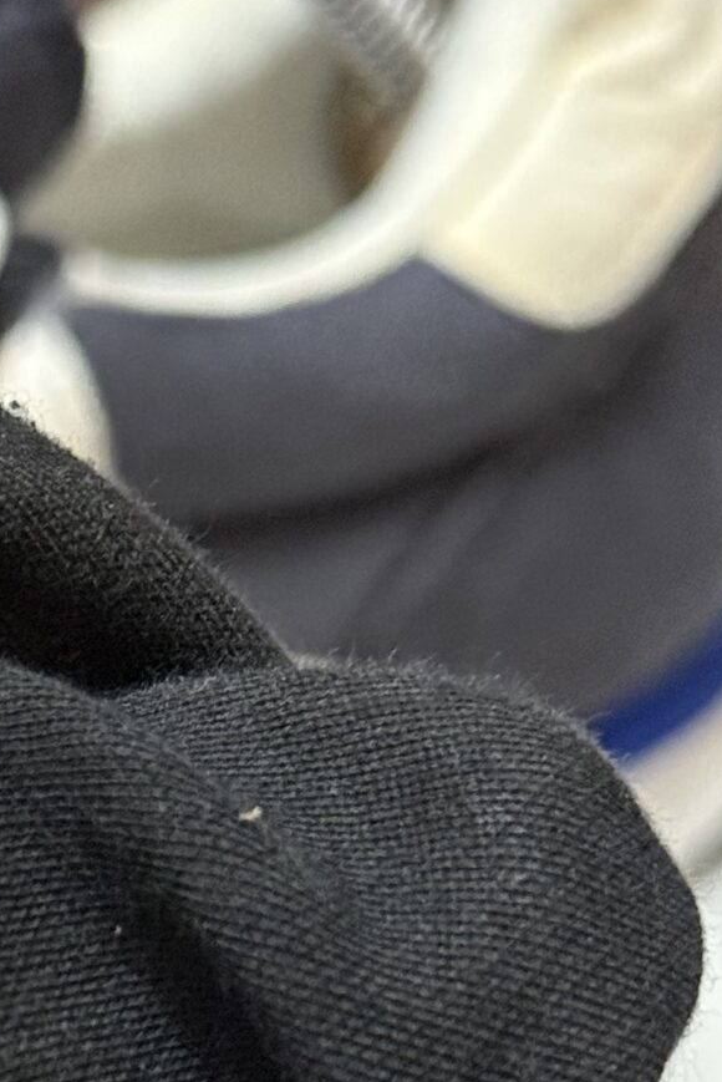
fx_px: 4418
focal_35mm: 147
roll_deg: +6.6
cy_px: 928
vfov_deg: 13.9
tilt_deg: -40.0
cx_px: 100
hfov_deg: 9.3
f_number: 1.78
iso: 500
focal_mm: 6.76
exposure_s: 1/25
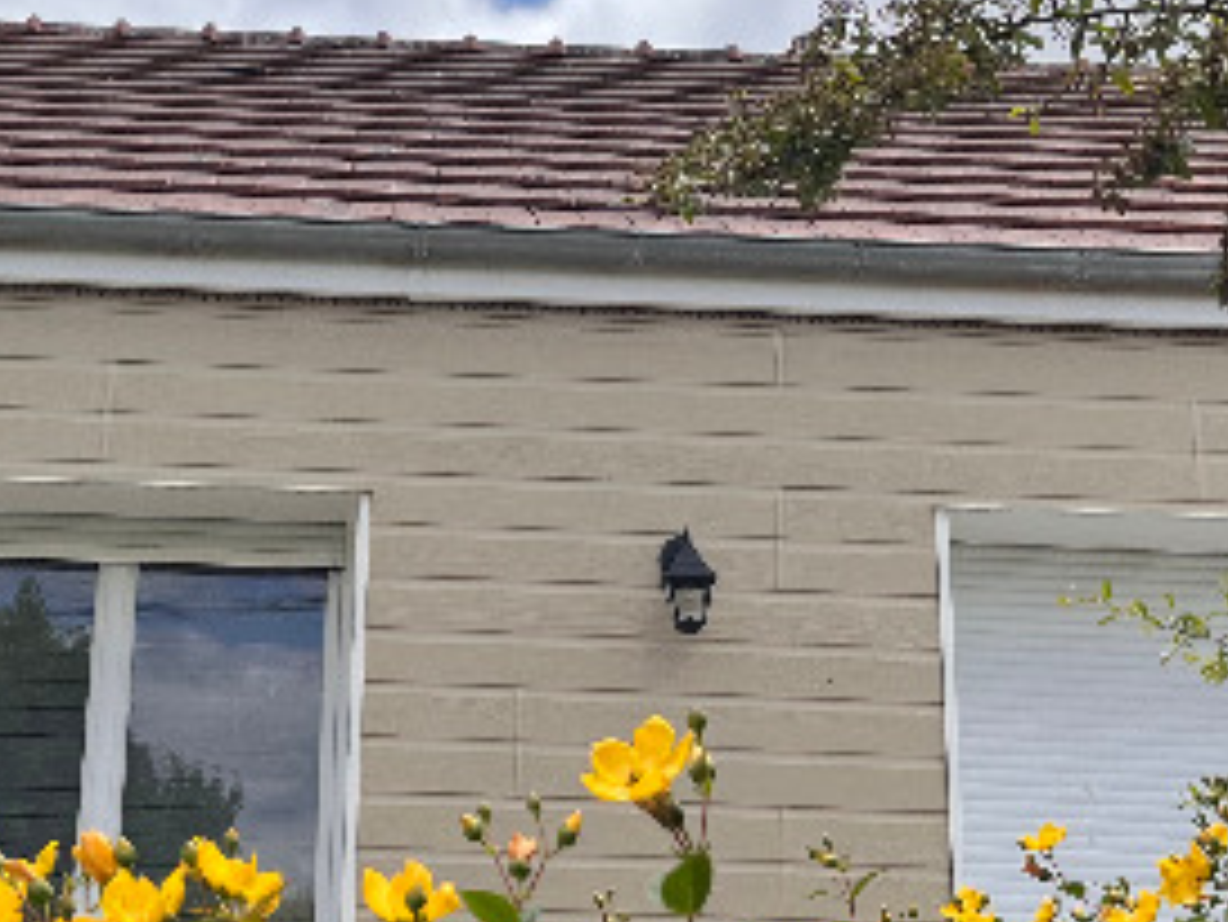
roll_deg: -1.4
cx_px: 405
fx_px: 2165
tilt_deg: +16.9
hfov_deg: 31.4
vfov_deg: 24.0
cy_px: 337
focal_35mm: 61
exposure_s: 1/5556
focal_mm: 5.1
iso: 50
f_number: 1.6
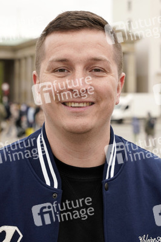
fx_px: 564
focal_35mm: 84
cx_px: 80
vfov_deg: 24.2
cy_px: 121
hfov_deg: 16.2
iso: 500
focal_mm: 84
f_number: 8
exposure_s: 1/250
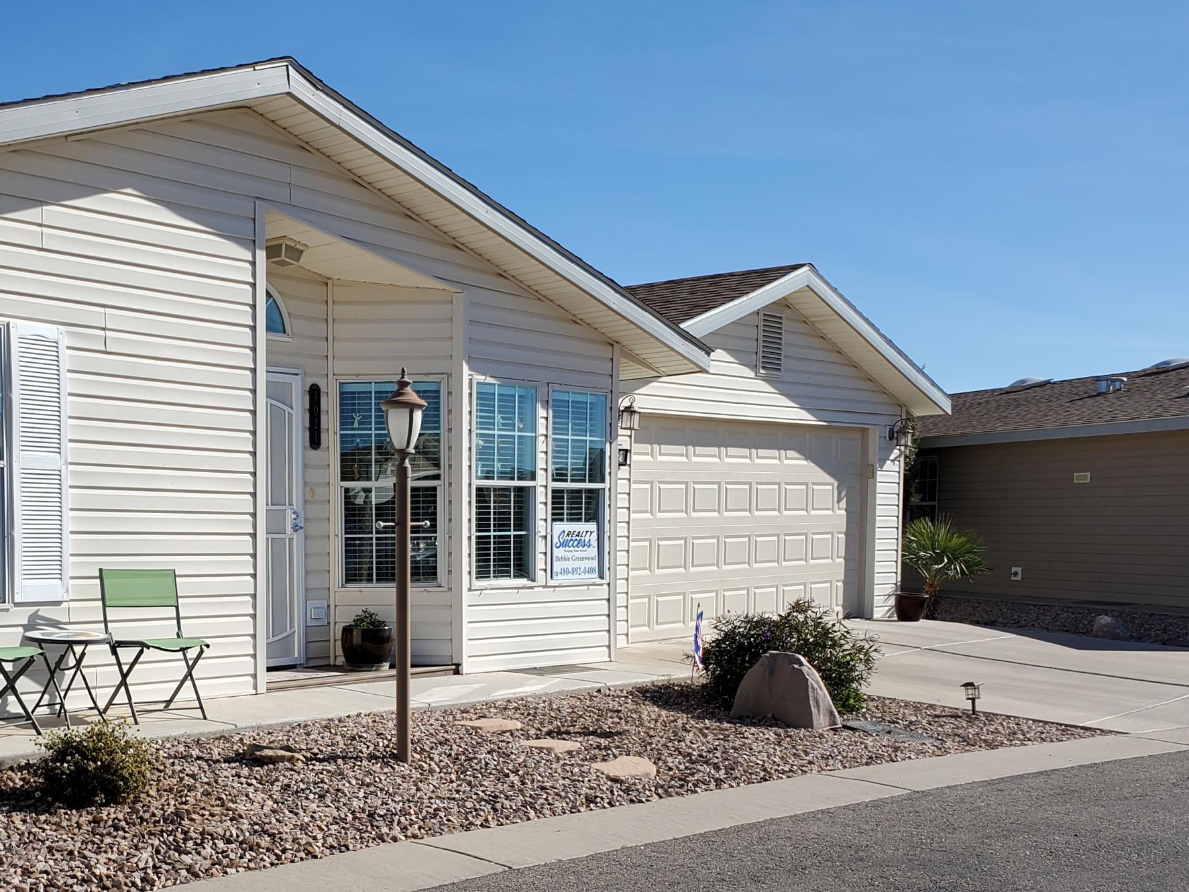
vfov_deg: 32.4
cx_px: 359
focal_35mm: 44
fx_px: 1511
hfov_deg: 42.1
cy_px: 638
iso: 50
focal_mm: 4.3
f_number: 2.4
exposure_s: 1/2032
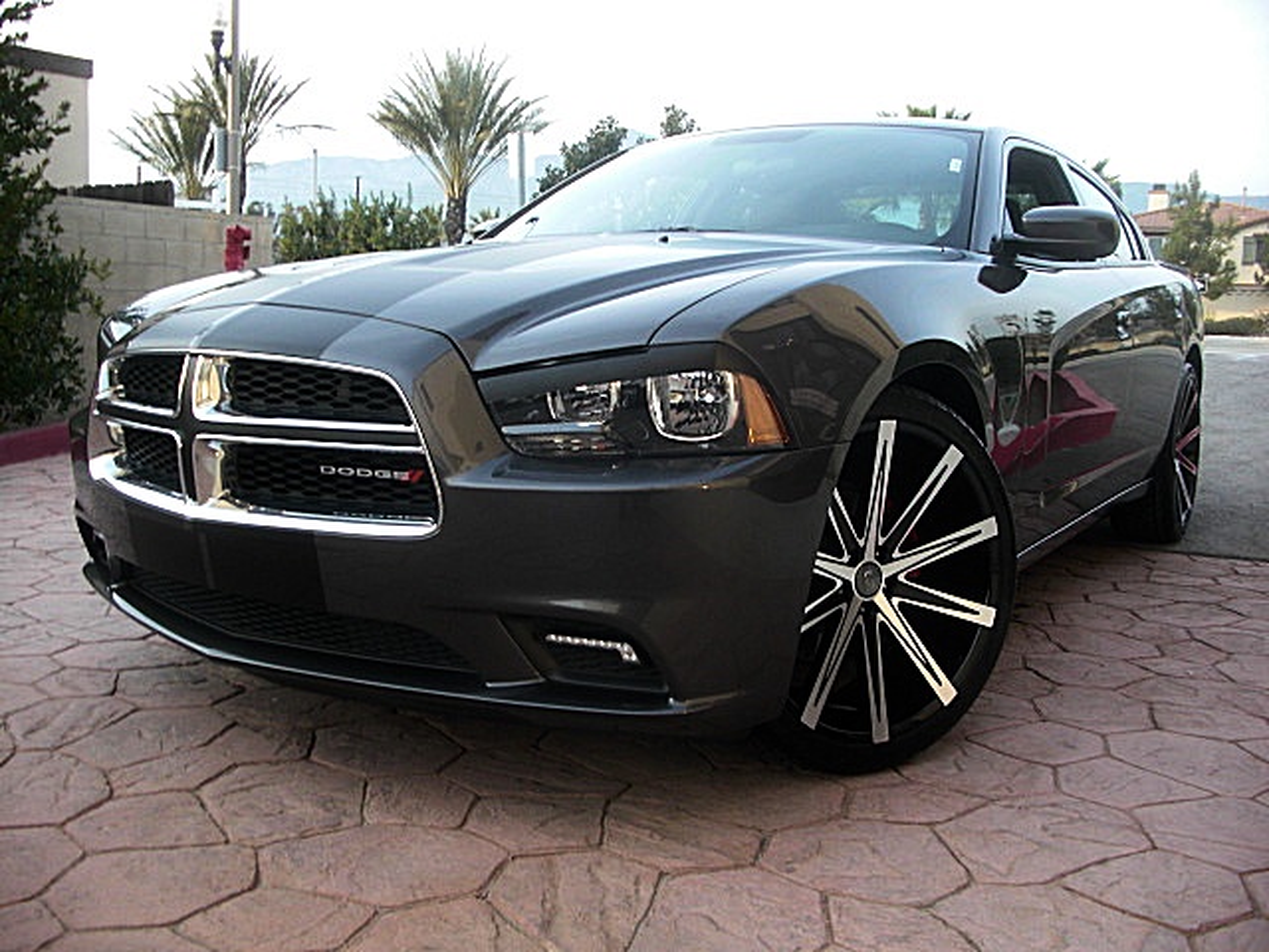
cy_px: 476
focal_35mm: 36
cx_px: 634
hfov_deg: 51.4
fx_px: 1320
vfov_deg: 39.7
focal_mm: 6.3
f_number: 2.8
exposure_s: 1/80
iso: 100
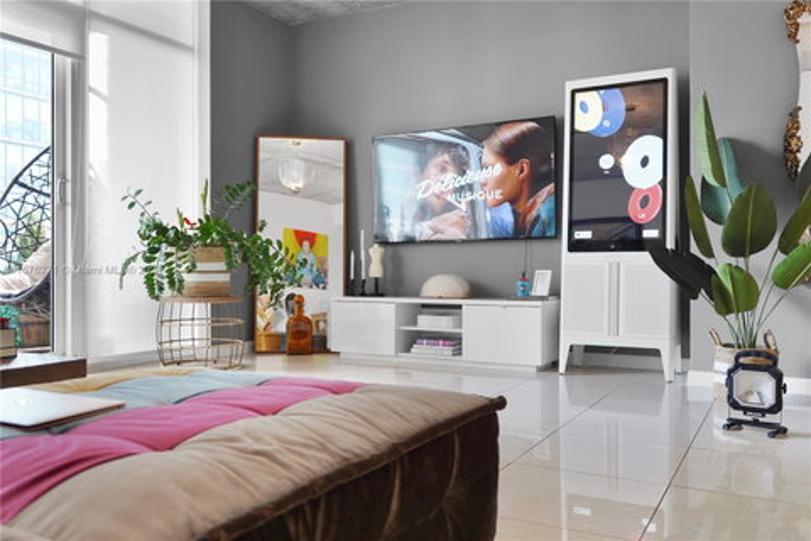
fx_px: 653
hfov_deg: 63.7
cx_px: 406
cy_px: 270
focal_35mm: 29
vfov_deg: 45.0
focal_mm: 29
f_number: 3.5
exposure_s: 1/10
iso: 100
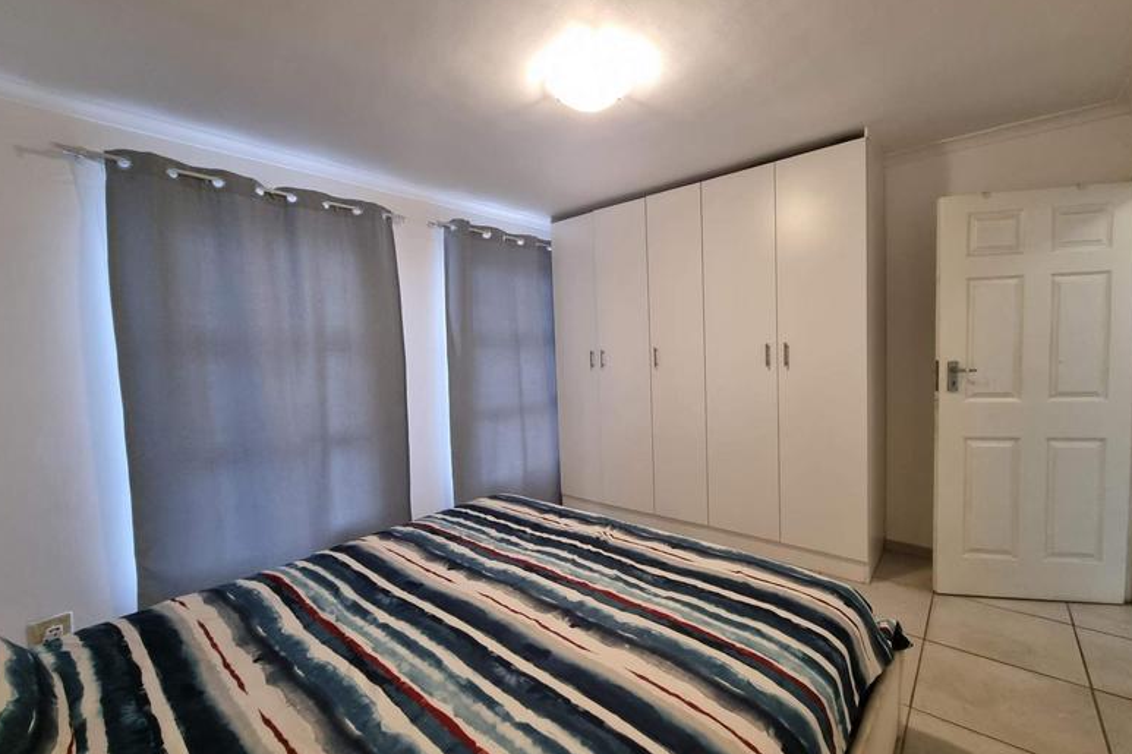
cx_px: 567
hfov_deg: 104.3
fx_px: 440
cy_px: 373
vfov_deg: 81.2
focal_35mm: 14
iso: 400
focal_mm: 2.2
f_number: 2.2
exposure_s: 1/33
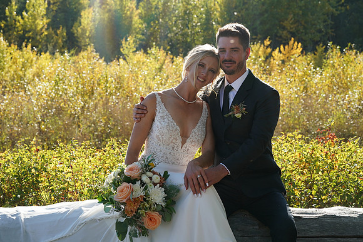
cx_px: 182
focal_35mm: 85
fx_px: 857
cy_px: 121
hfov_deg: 23.9
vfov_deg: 16.1
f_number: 8
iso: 500
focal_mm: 85
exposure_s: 1/400
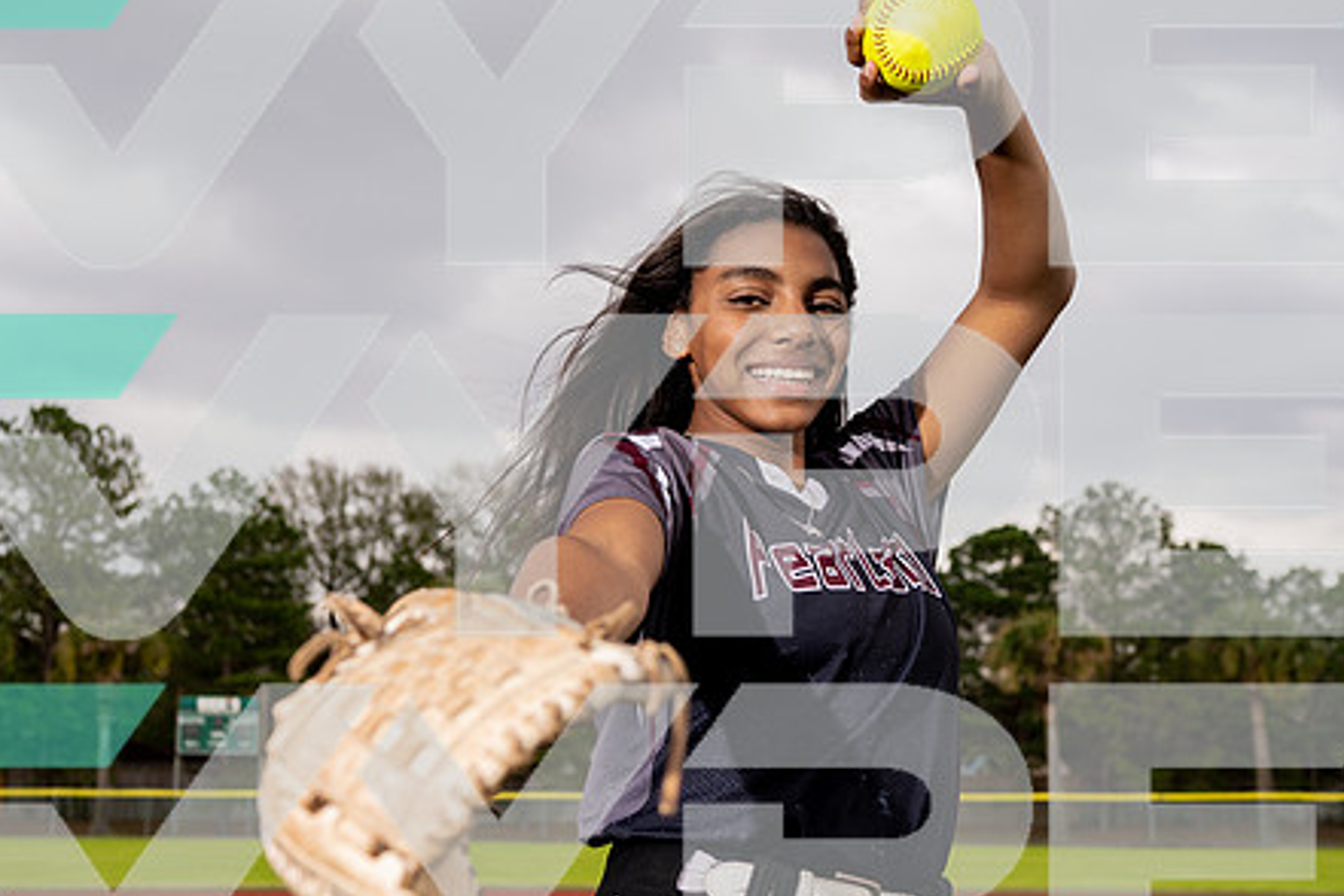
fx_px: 1717
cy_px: 477
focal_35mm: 46
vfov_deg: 29.2
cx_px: 634
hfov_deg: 42.7
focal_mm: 35
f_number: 4
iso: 100
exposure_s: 1/250
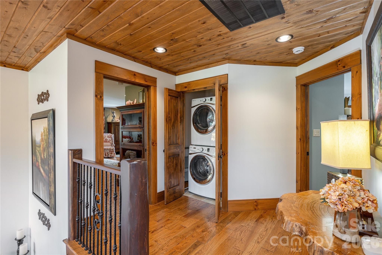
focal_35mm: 16
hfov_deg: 94.9
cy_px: 128
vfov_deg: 72.1
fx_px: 175
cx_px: 191
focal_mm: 16.5
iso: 320
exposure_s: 1/10
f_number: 7.1
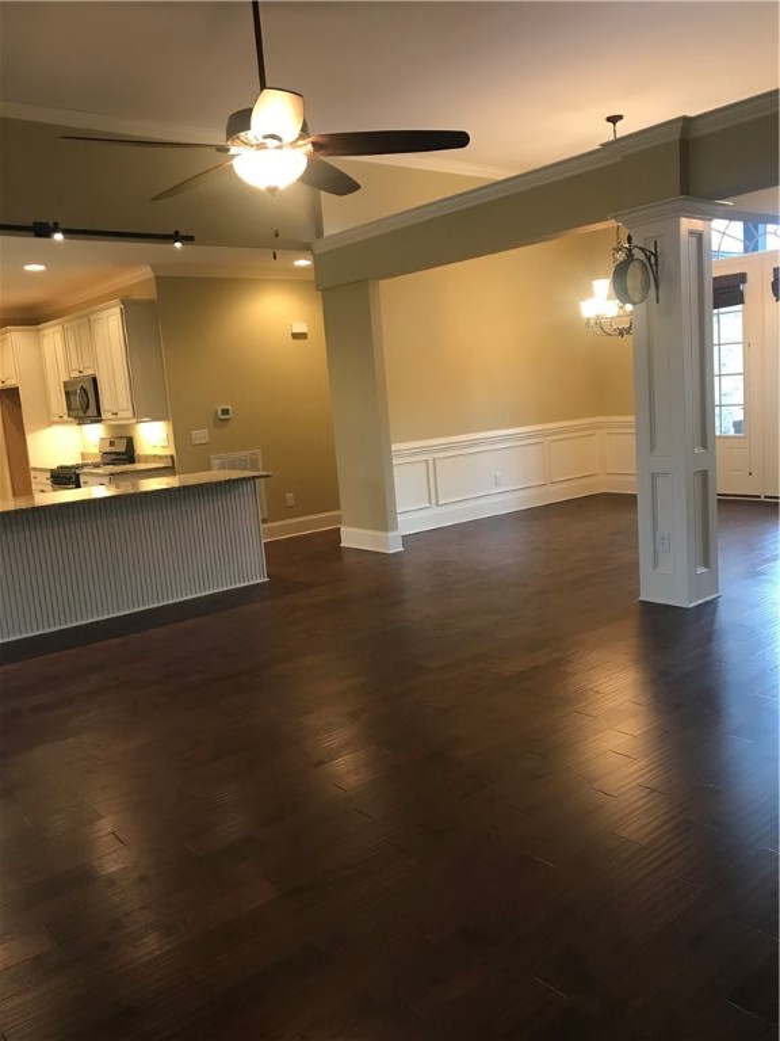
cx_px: 390
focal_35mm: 28
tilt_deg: -7.9
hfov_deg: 49.7
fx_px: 841
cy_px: 520
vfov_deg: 63.4
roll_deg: +4.6
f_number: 1.8
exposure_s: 1/15
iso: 64
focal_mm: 3.99
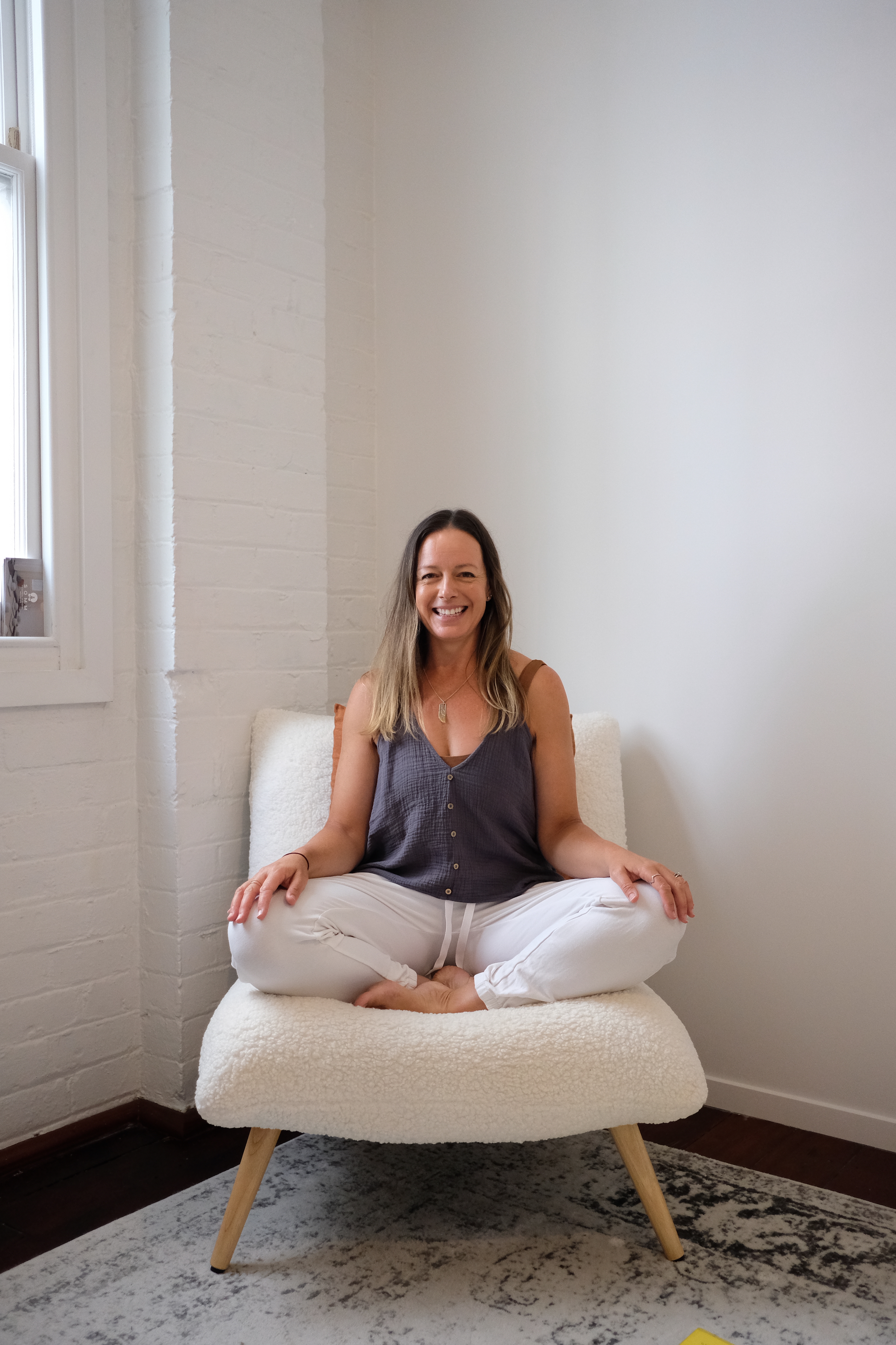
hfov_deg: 37.9
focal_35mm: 35
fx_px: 1307
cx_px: 448
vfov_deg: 54.4
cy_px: 672
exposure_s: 1/320
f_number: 2
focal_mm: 23
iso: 1600
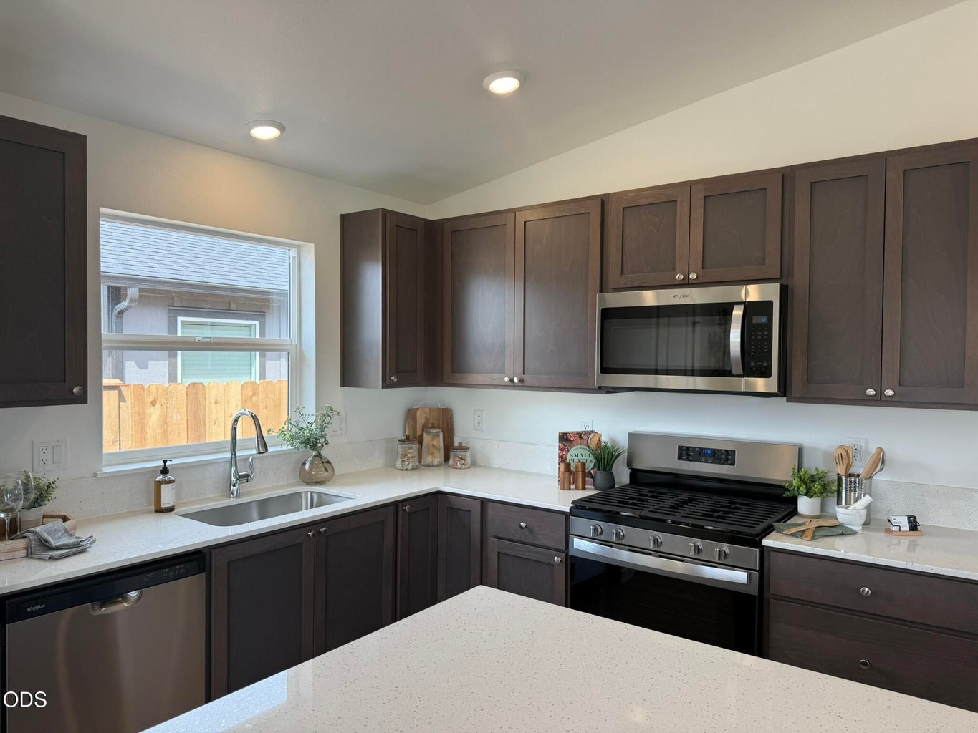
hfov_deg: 71.6
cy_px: 366
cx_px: 489
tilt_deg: -0.3
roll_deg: -0.5
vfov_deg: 56.8
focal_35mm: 24
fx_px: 678
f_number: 1.78
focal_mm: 6.76
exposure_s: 1/232
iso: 80
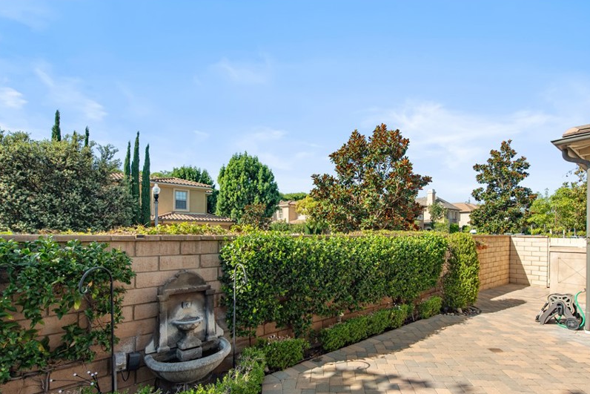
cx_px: 314
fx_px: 295
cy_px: 245
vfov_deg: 66.4
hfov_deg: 89.9
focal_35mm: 18
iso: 200
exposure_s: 1/250
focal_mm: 14
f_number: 8
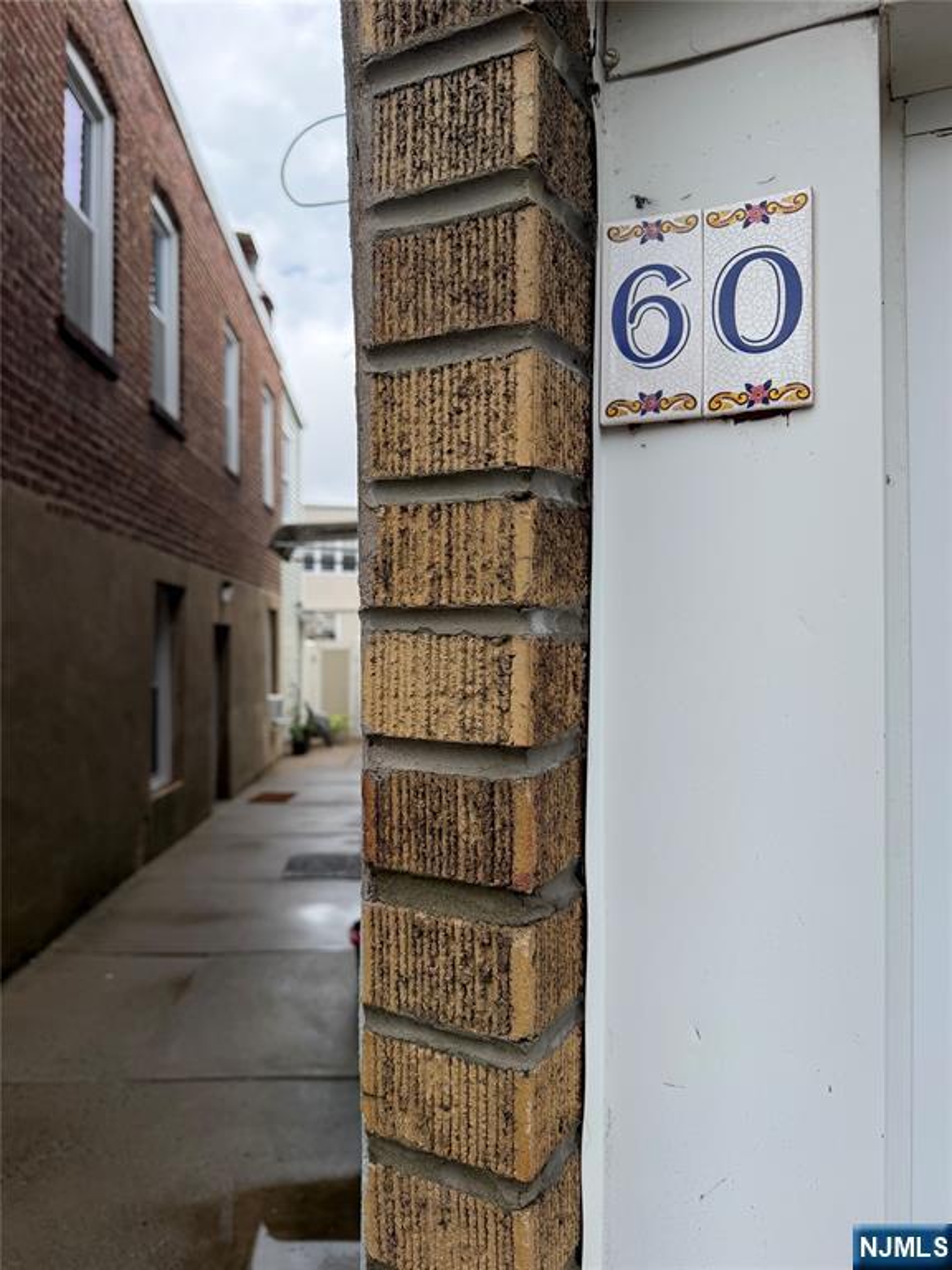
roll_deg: +0.5
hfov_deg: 56.8
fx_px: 880
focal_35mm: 24
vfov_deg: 71.6
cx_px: 476
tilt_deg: +1.3
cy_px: 635
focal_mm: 6.76
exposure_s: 1/4167
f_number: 1.78
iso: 100
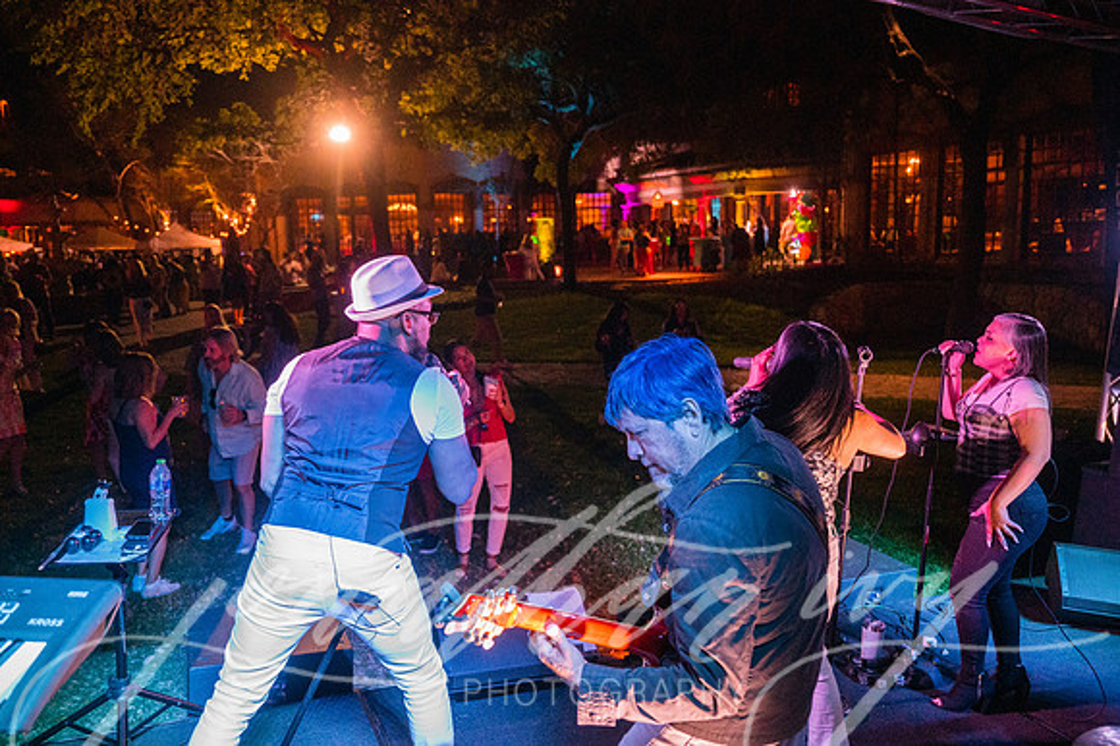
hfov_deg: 68.8
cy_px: 371
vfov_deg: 49.1
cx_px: 530
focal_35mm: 26
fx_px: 816
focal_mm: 24
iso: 8000
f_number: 2.8
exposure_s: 1/640
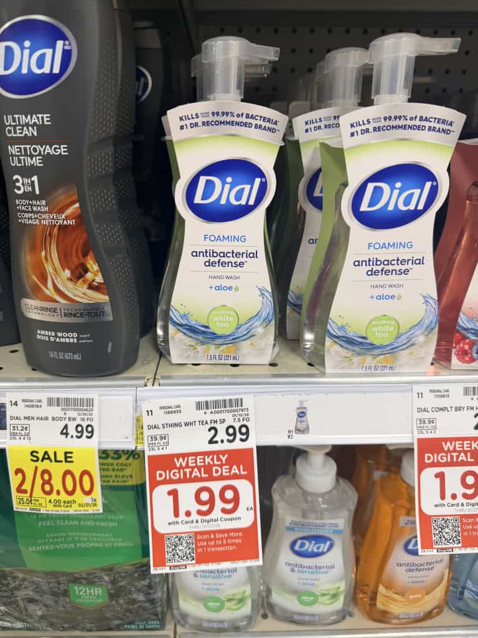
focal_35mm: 24
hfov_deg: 56.8
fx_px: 442
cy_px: 319
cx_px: 239
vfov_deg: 71.6
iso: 125
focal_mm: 6.8
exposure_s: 1/65
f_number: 1.8
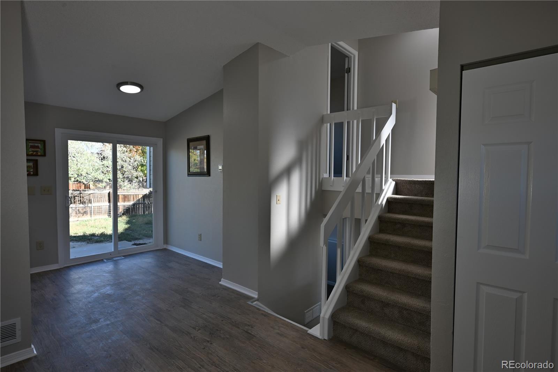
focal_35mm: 18
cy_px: 186
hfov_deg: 88.4
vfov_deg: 65.9
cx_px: 279
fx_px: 287
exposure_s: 1/80
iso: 320
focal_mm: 18.5
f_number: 8
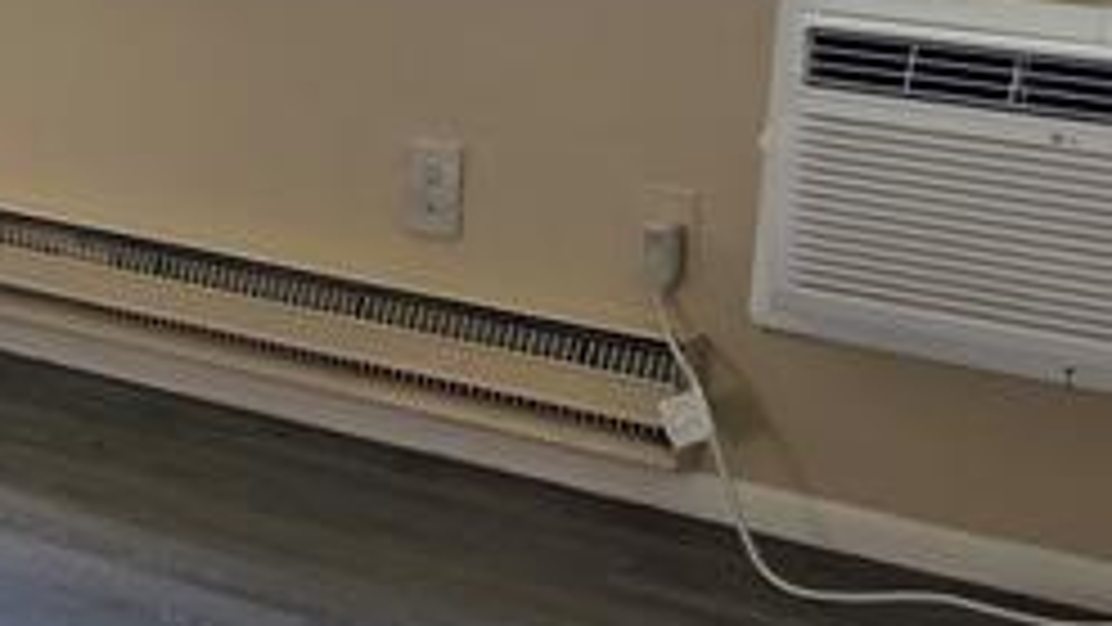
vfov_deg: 11.4
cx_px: -905
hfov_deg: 16.9
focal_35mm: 104
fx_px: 3067
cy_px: -135
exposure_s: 1/120
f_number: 1.7
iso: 125
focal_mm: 6.3
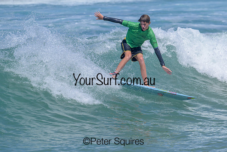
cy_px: 84
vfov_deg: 2.0
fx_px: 4430
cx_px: 153
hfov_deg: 2.9
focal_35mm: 702
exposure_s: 1/2000
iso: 720
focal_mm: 520
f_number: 11
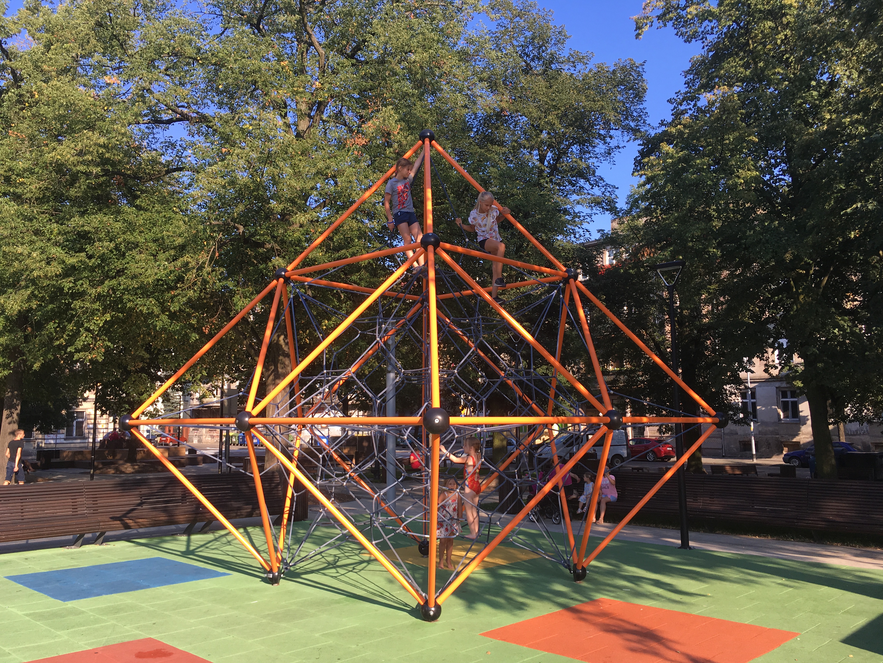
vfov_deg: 48.2
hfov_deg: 61.7
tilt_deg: +7.1
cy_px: 332
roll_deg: +1.0
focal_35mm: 29
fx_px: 740
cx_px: 442
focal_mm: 4.15
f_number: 2.2
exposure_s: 1/553
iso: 25
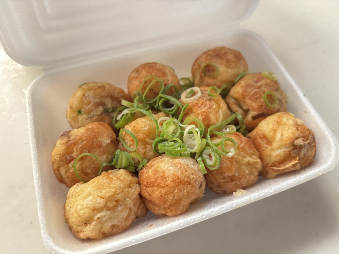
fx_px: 255
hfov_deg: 67.3
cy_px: 127
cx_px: 170
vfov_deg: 53.1
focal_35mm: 26
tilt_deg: -59.9
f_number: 1.6
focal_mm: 5.96
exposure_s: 1/30
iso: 1000
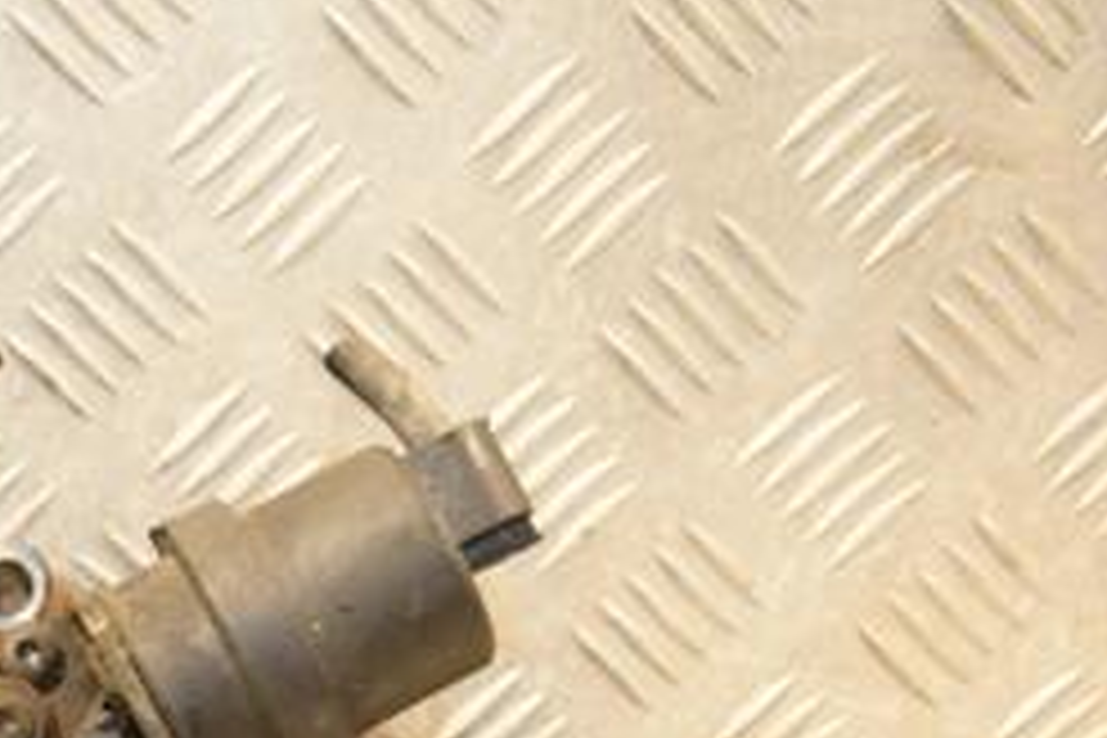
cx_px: -202
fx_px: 2921
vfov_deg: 14.0
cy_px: 864
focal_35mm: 95
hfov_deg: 20.2
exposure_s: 1/100
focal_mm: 26
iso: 800
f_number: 5
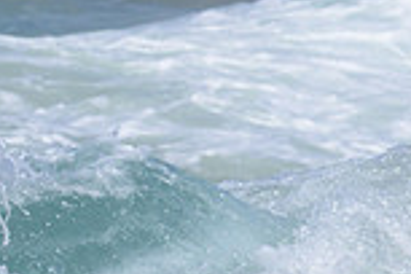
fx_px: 20274
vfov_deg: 0.8
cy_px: 403
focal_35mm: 1776
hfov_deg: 1.2
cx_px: -156
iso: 640
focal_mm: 400
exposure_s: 1/2000
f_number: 11
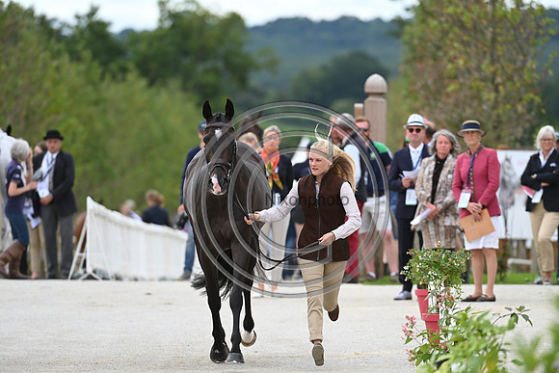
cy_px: 186
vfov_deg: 3.4
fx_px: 6212
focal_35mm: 400
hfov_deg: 5.2
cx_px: 280
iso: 720
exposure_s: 1/1250
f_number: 5.6
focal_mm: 400
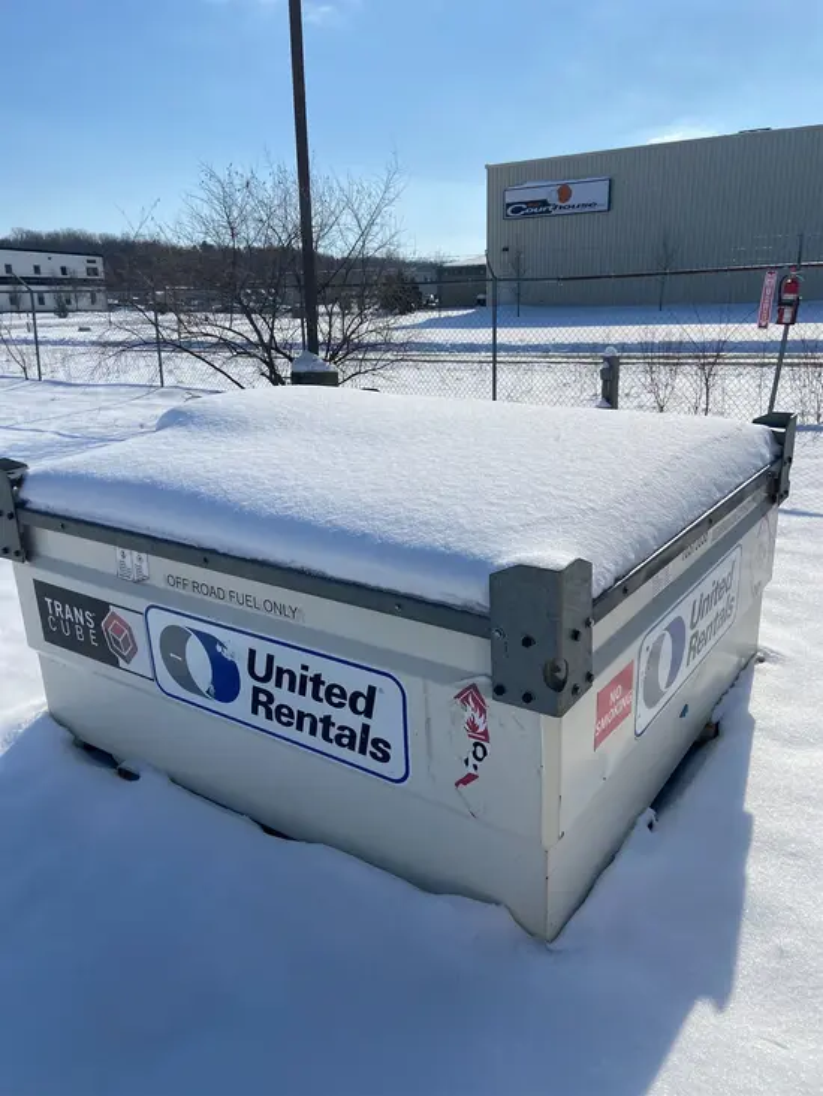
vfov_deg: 67.3
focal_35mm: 26
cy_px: 548
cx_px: 412
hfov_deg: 53.1
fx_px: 824
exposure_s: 1/8197
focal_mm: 4.25
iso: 32
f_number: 1.8
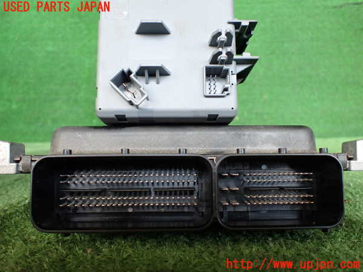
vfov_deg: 46.8
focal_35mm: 30
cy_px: 136
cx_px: 182
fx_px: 315
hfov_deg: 60.0
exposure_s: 1/125
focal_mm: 5.4
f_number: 2.3
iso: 320
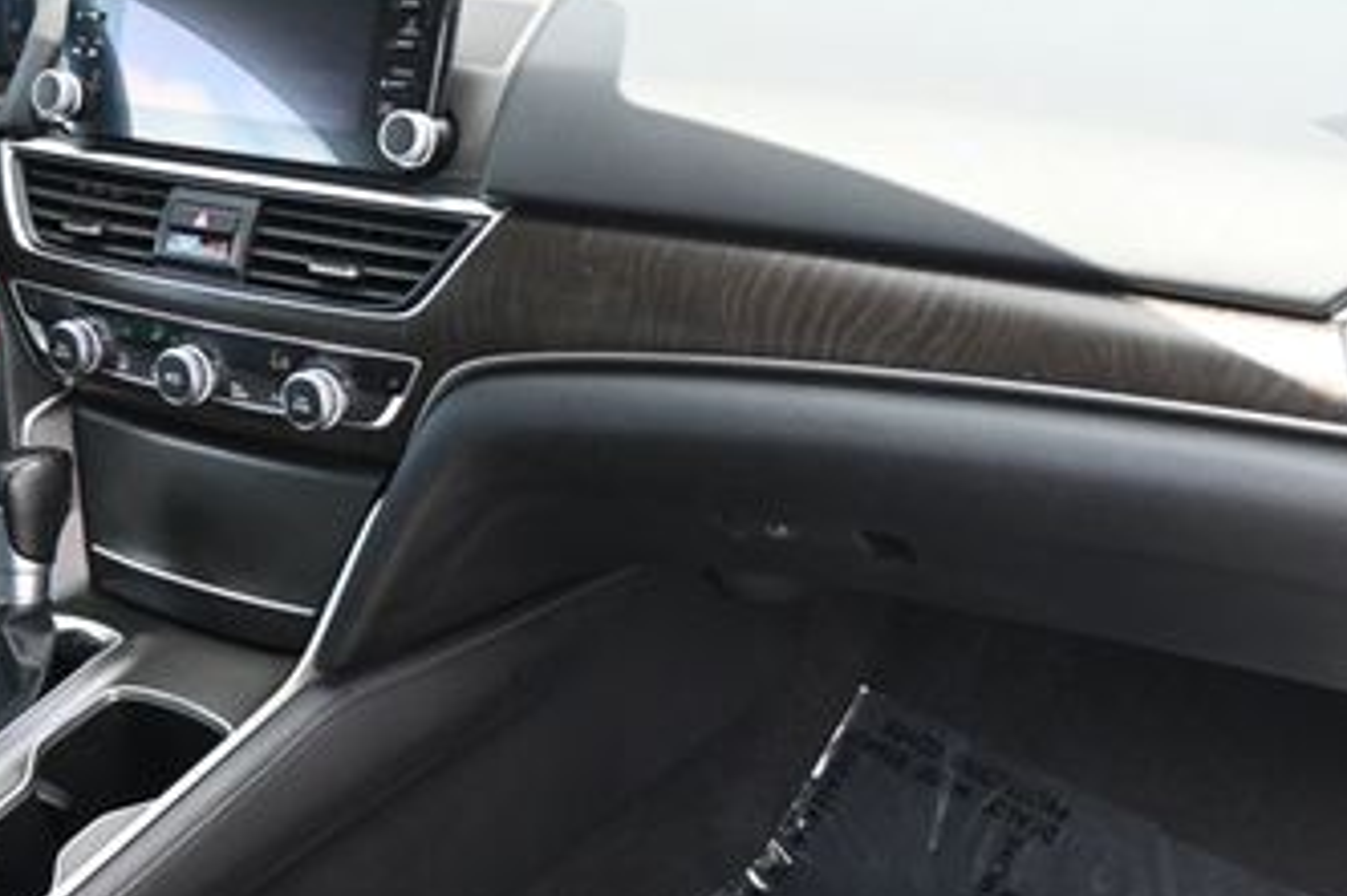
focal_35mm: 53
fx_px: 1999
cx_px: 527
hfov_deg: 37.1
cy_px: 616
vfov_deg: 25.1
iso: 400
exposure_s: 1/125
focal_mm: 18.5
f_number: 3.8
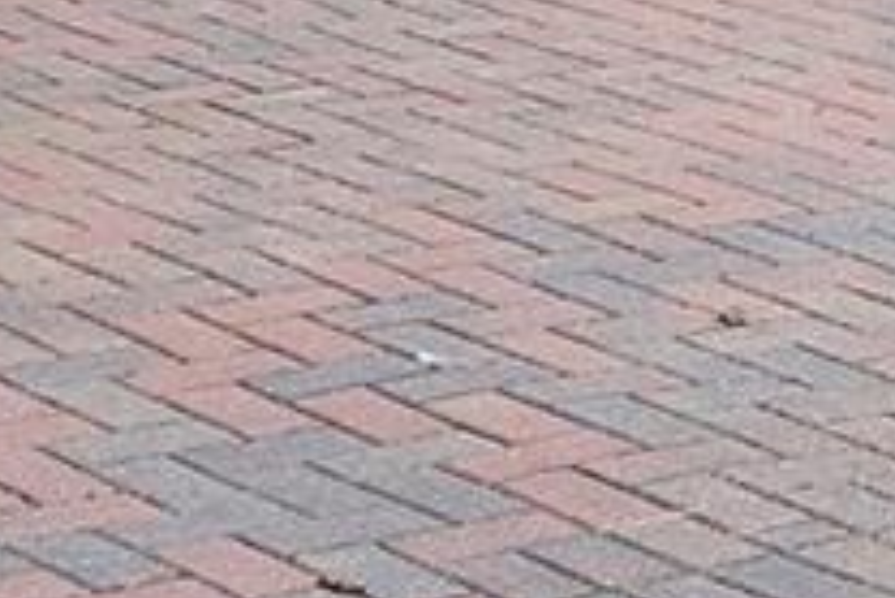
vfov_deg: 8.7
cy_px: -1250
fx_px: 3156
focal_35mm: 127
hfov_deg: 16.1
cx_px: 435
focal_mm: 16.5
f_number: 8
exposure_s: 1/60
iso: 64
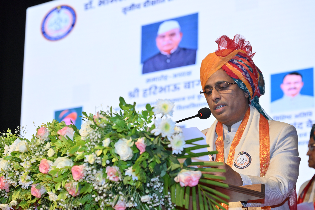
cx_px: 158
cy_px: 105
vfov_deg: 13.7
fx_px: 875
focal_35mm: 100
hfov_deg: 20.4
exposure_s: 1/125
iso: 1250
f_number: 5.6
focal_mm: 100
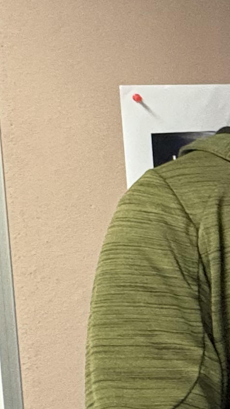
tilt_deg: -4.0
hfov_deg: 12.8
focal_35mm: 72
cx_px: 553
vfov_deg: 29.3
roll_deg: +2.3
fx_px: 781
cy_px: 168
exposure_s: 1/33
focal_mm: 2.22
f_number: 2.2
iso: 800
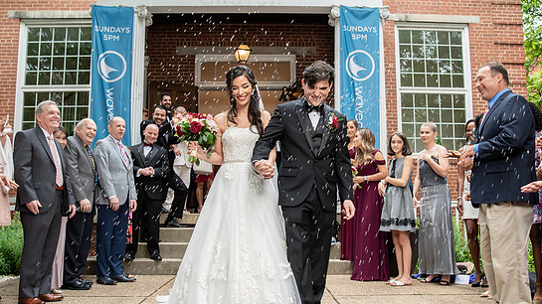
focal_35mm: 33
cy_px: 190
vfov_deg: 35.4
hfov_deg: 59.5
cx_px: 287
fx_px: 474
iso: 800
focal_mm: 24
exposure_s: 1/250
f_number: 4
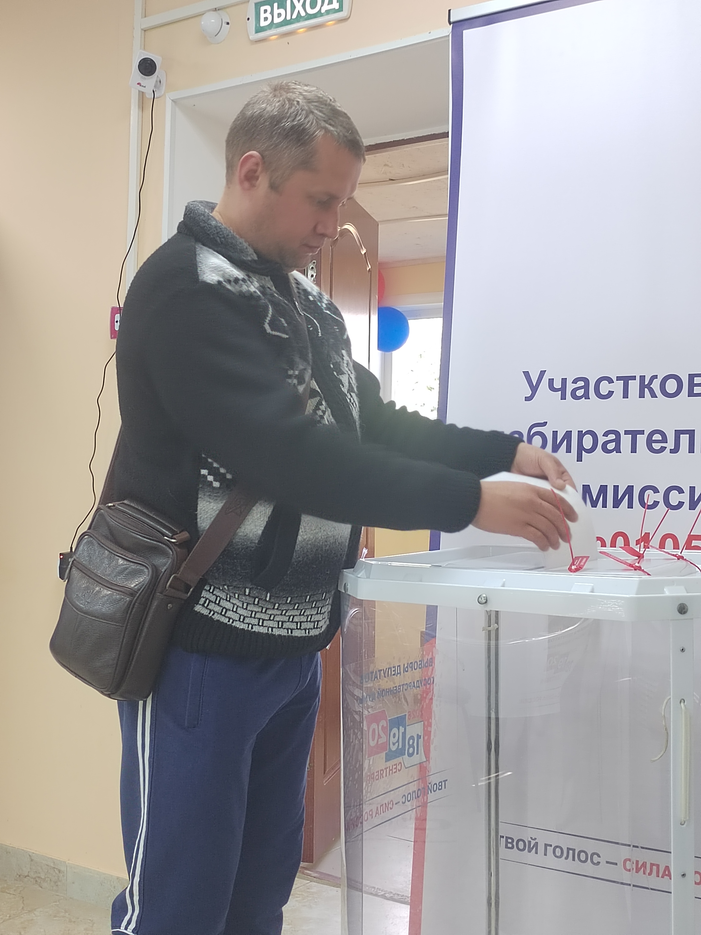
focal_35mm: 44
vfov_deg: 42.9
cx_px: 350
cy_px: 468
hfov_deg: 32.9
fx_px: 1188
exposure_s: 1/100
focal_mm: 5.52
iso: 1241
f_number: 1.9
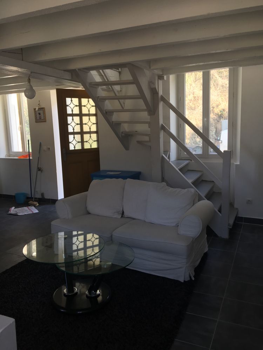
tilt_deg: -6.9
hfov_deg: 48.2
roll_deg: +1.4
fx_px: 294
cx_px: 132
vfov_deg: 61.7
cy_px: 175
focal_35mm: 29
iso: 32
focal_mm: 4.15
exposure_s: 1/50
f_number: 2.2
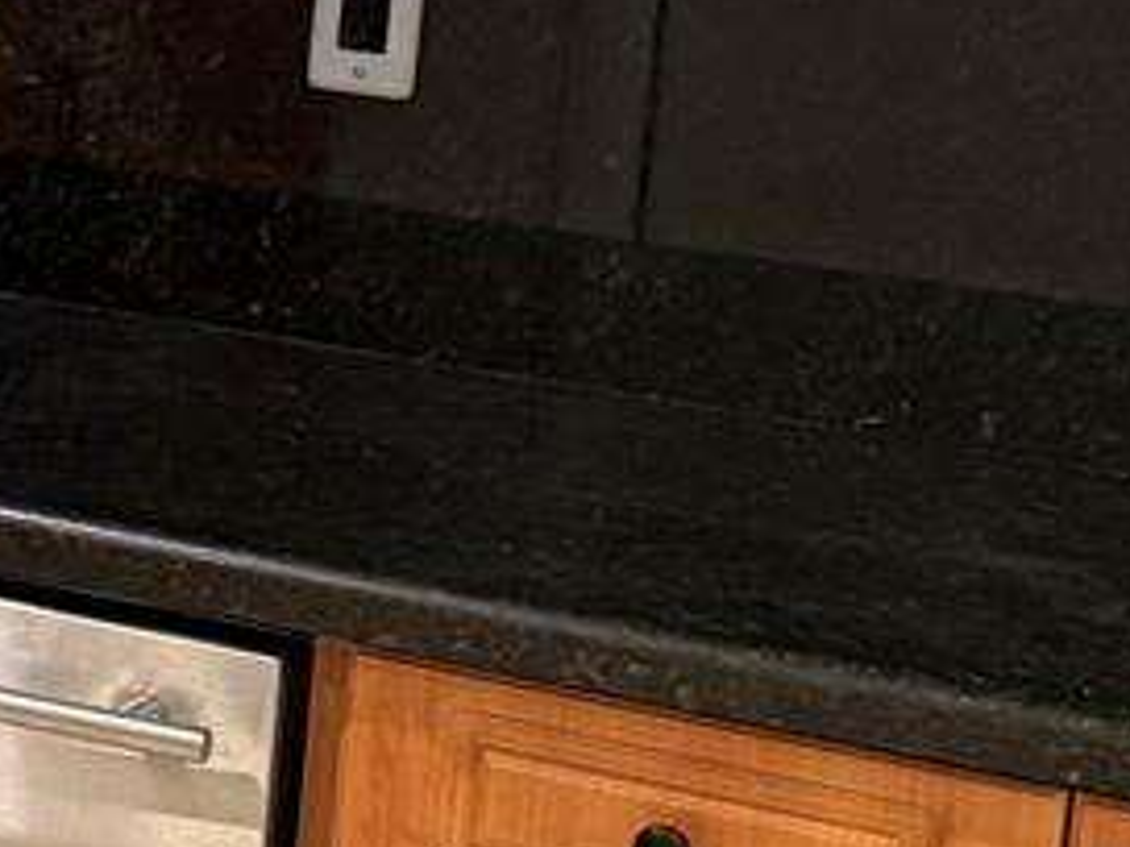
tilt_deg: -8.7
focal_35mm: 141
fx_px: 4603
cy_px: 42
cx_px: -1770
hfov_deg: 11.2
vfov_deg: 10.4
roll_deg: -1.1
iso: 400
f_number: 1.78
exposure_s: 1/60
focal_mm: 6.76
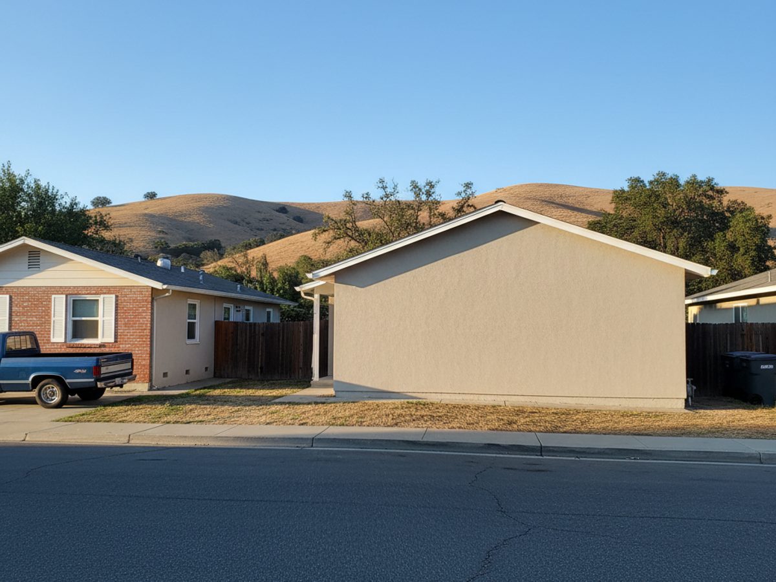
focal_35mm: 23
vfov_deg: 58.9
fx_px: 516
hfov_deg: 73.9
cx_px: 388
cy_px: 291
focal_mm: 6.4
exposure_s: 1/556
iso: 1114
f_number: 1.8
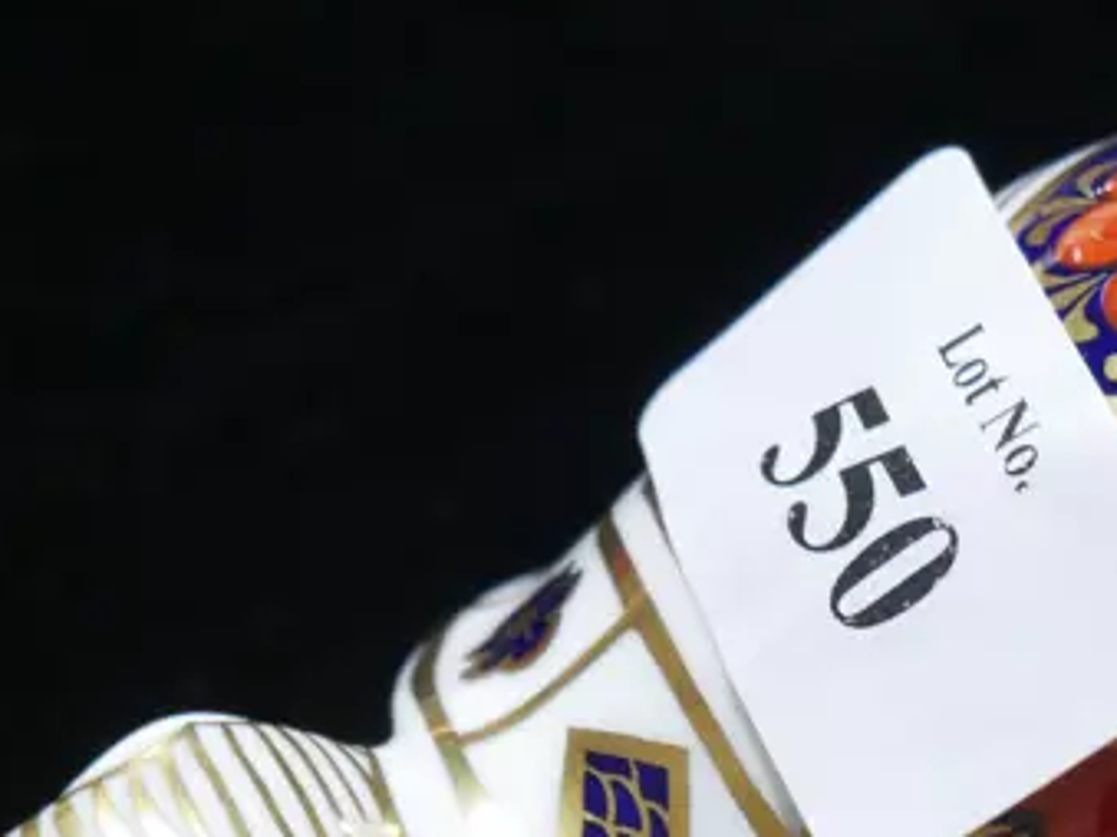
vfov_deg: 11.5
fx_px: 4097
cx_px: 1091
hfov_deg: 15.3
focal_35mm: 127
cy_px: 918
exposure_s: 1/60
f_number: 4.6
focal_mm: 21
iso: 500
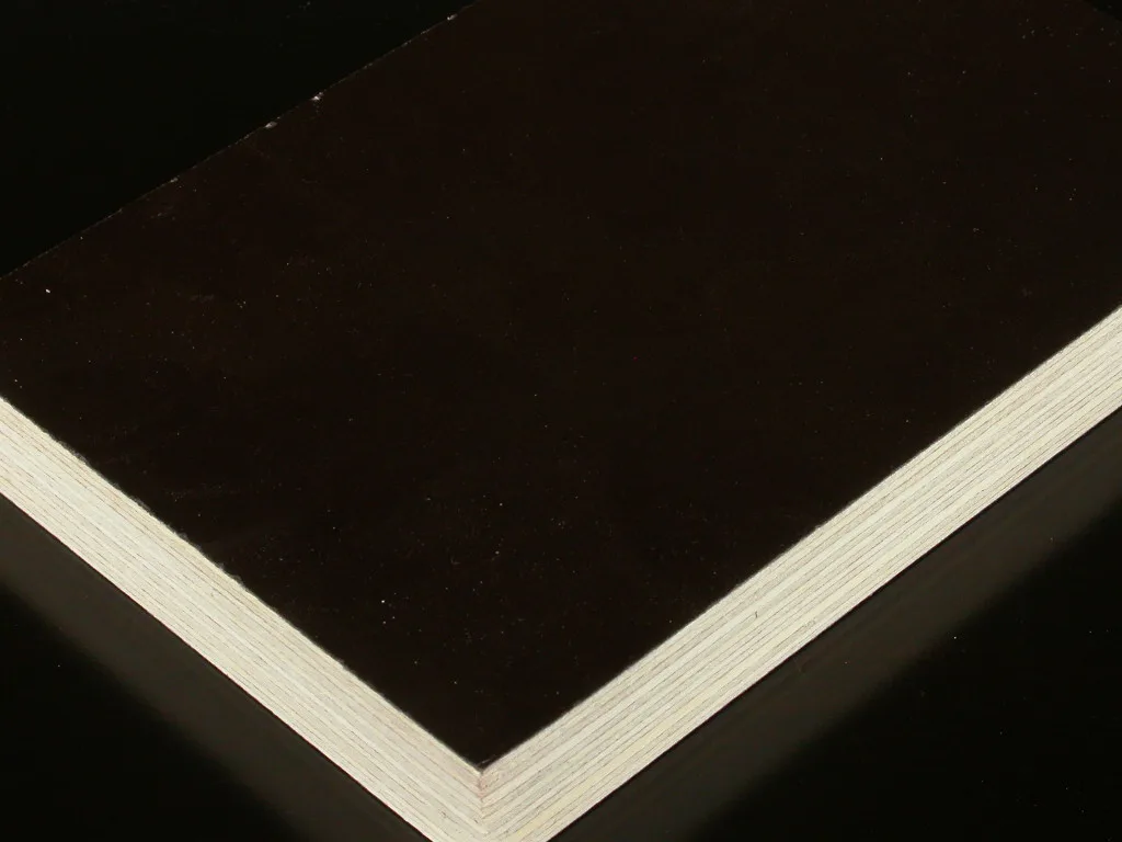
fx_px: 3533
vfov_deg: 13.6
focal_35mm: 109
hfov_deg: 18.0
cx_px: 561
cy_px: 421
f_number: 9.4
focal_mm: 22.6
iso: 100
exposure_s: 1/2
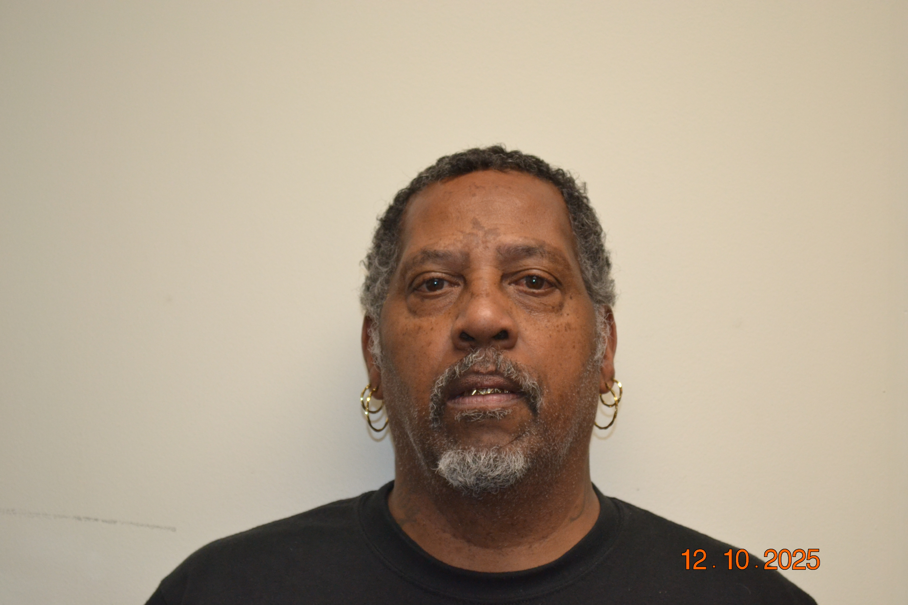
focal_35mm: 82
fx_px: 2081
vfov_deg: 16.6
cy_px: 302
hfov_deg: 24.6
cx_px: 454
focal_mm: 55
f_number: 5.6
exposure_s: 1/60
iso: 1400
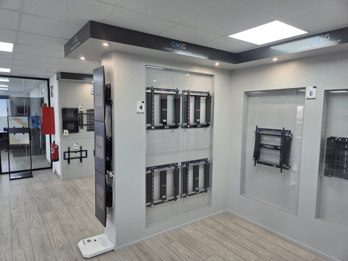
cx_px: 174
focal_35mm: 23
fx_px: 231
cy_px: 130
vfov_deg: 58.9
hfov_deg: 73.9
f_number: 1.8
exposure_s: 1/100
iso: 80
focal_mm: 5.4
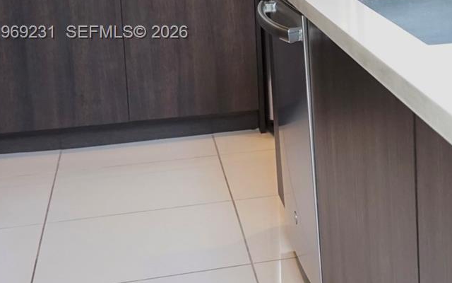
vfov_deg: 16.3
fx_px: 973
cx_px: 533
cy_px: 33
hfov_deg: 23.9
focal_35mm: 79
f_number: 4
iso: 1250
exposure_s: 1/60
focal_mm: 21
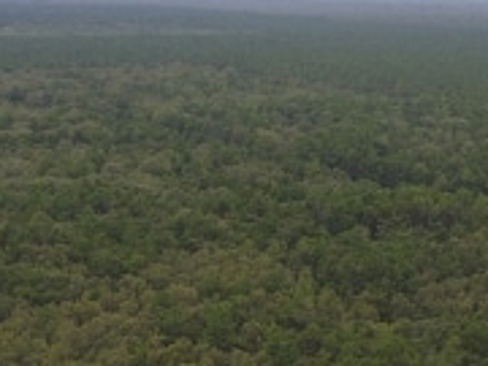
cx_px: 420
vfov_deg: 19.2
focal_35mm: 71
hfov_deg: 26.6
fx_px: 1001
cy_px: 474
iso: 100
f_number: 2.8
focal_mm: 3.61
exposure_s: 1/410
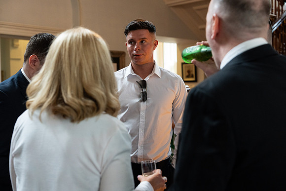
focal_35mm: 49
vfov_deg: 27.5
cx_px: 143
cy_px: 96
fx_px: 389
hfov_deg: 40.3
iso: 4000
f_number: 3.5
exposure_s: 1/200
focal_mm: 49
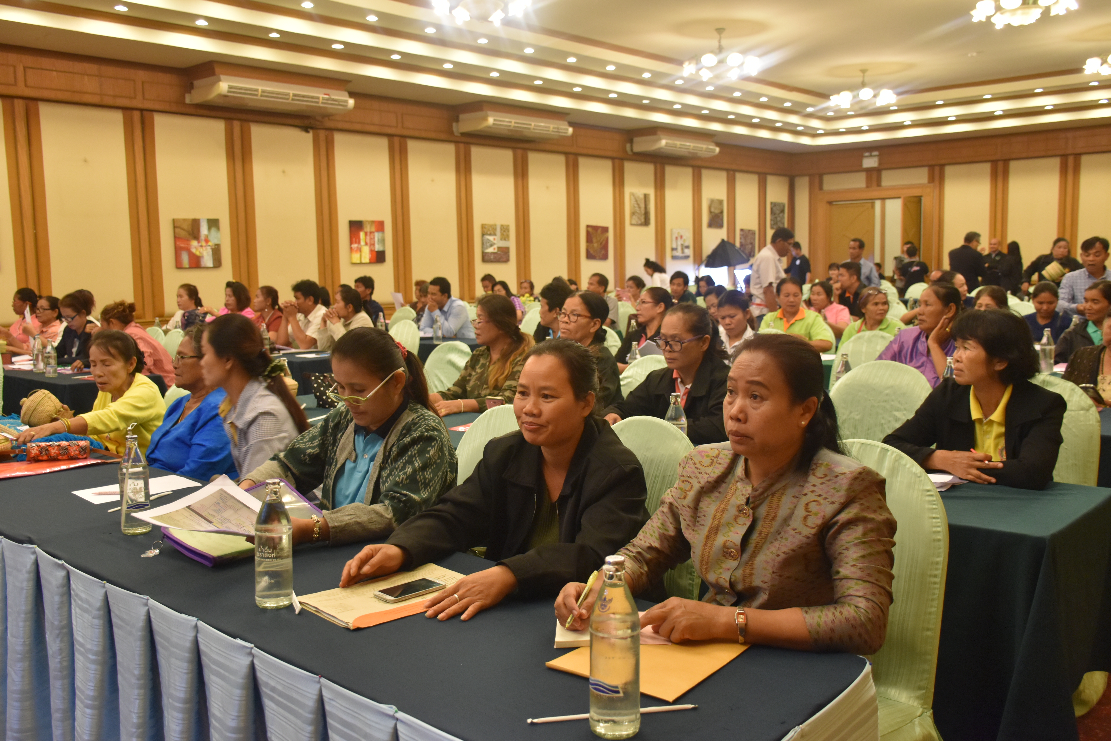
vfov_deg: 40.0
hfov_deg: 57.2
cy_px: 370
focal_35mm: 33
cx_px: 556
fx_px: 1018
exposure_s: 1/60
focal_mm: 22
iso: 1000
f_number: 3.5
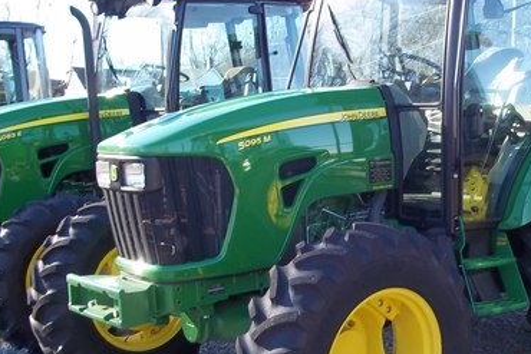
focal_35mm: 55
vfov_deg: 24.6
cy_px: 188
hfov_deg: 35.8
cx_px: 365
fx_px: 812
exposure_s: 1/160
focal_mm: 6.5
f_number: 3.1
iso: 80
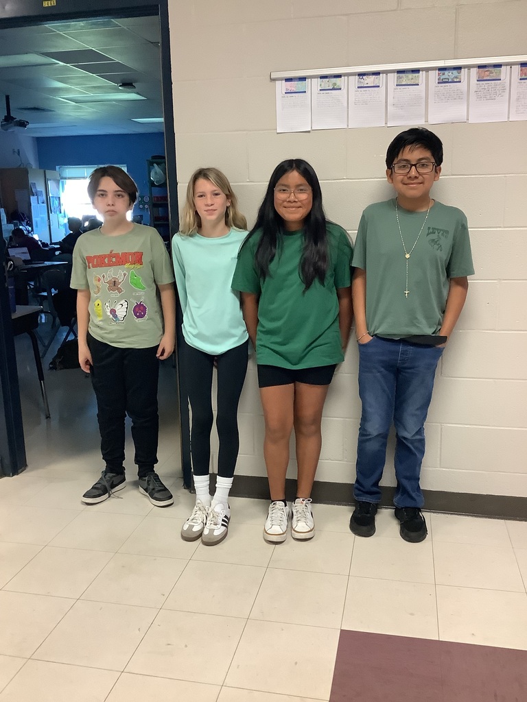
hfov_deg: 45.4
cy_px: 351
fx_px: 629
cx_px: 264
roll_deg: +0.8
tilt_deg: -11.8
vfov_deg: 58.4
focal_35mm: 31
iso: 320
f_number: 2.4
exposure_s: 1/60
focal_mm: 3.3
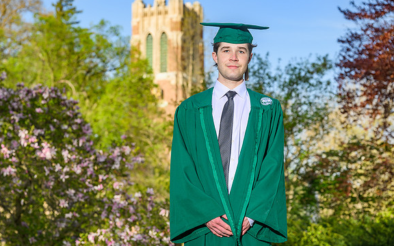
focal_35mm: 105
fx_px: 1127
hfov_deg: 19.8
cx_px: 174
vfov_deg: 12.5
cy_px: 115
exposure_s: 1/200
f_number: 5.6
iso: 64
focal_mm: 91
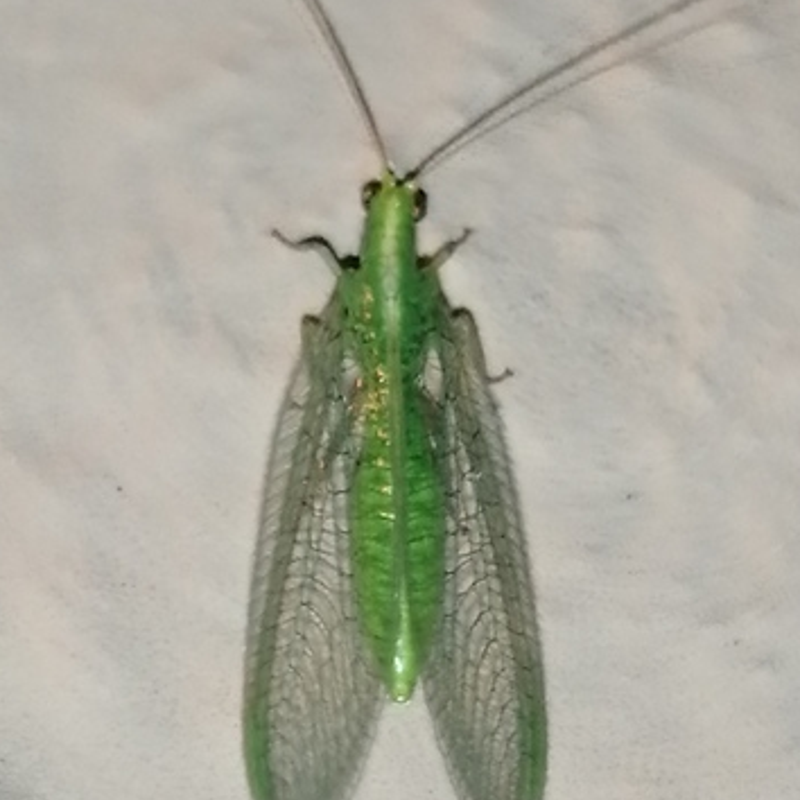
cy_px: 486
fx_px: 4340
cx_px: 373
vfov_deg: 10.5
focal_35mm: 166
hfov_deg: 10.5
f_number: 1.8
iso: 50
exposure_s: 1/100
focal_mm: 3.46
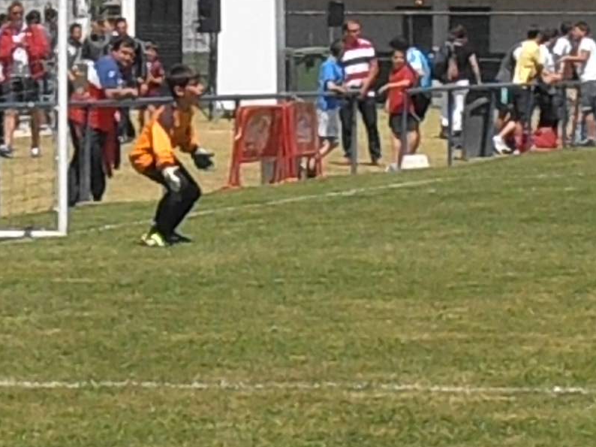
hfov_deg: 5.6
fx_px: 6128
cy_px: 212
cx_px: 215
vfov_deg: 4.2
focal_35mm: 356
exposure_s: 1/320
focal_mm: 24.39
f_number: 15
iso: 400
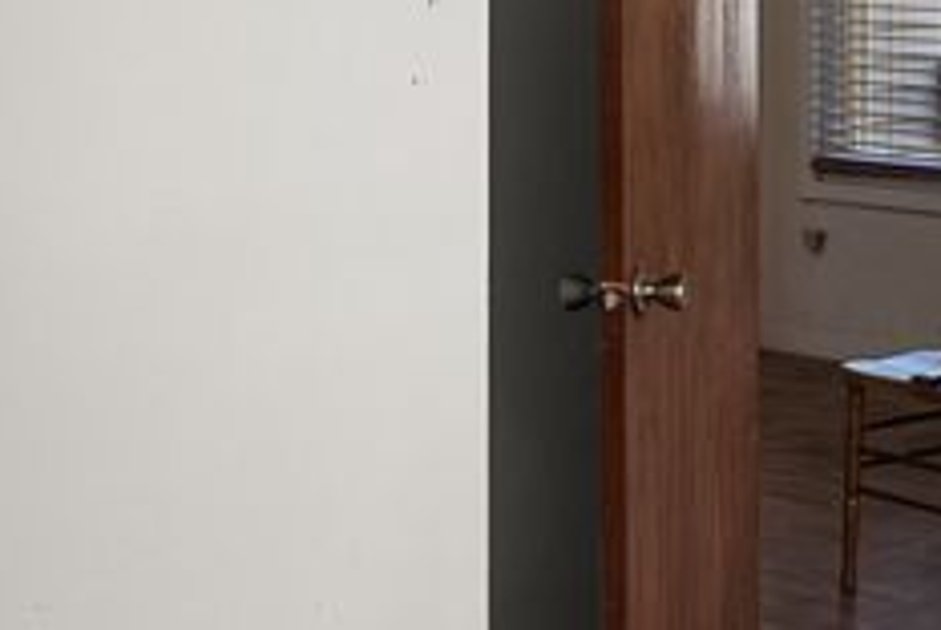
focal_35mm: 97
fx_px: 2539
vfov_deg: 13.7
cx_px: 1444
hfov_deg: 18.4
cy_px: -158
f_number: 8
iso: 250
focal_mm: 14
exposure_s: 1/1.67
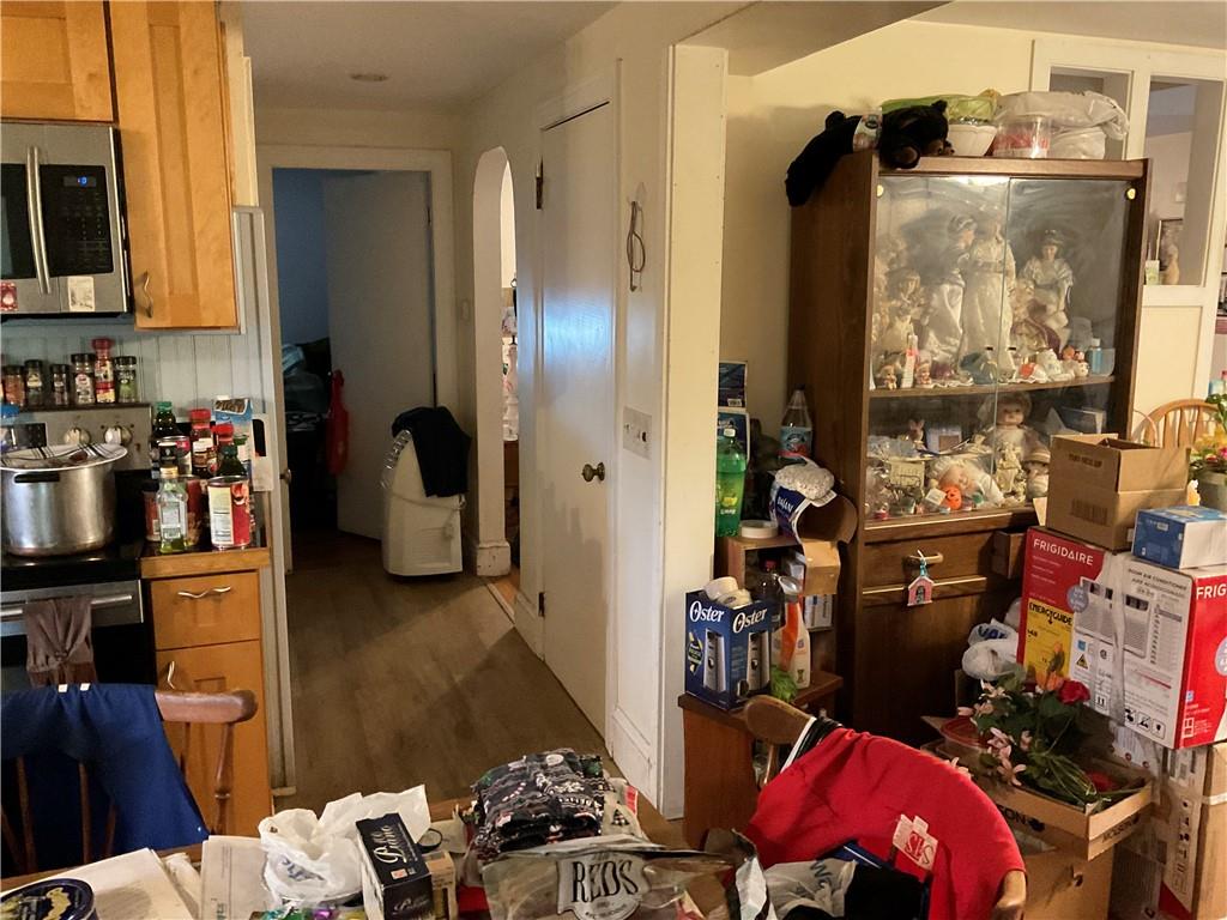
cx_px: 614
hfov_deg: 61.7
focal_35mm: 29
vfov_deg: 48.2
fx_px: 1028
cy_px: 460
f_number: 1.8
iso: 500
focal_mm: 3
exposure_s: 1/30
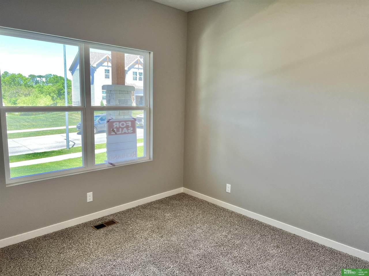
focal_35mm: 26
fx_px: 277
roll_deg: -0.8
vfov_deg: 53.1
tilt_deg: -6.2
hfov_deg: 67.3
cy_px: 138
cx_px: 184
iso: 40
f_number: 1.5
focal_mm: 5.7
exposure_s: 1/180
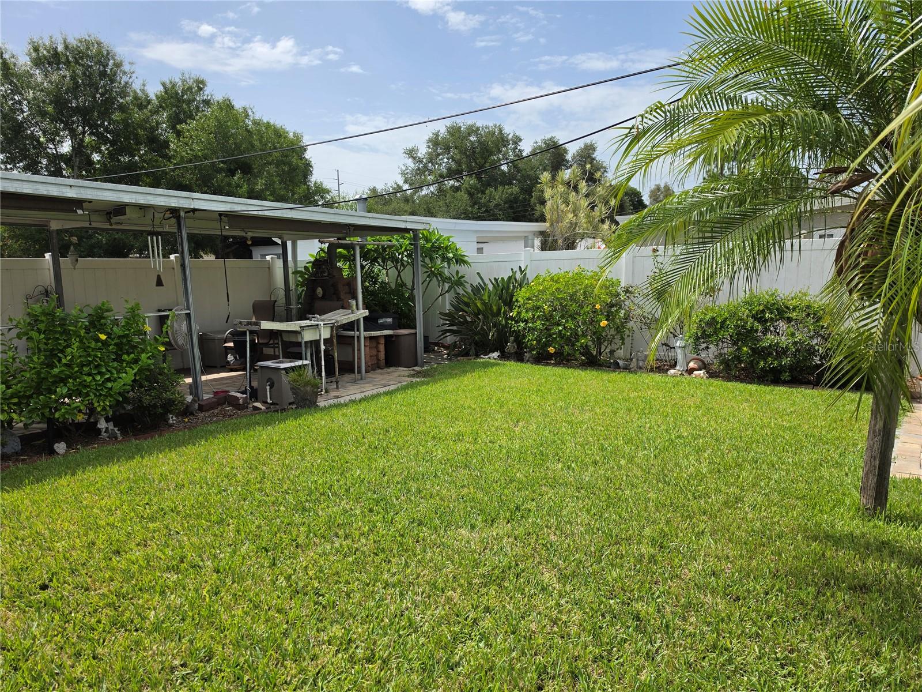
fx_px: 613
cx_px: 461
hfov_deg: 73.9
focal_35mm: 23
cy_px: 346
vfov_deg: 58.9
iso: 50
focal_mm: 6.5
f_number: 1.4
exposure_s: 1/7939
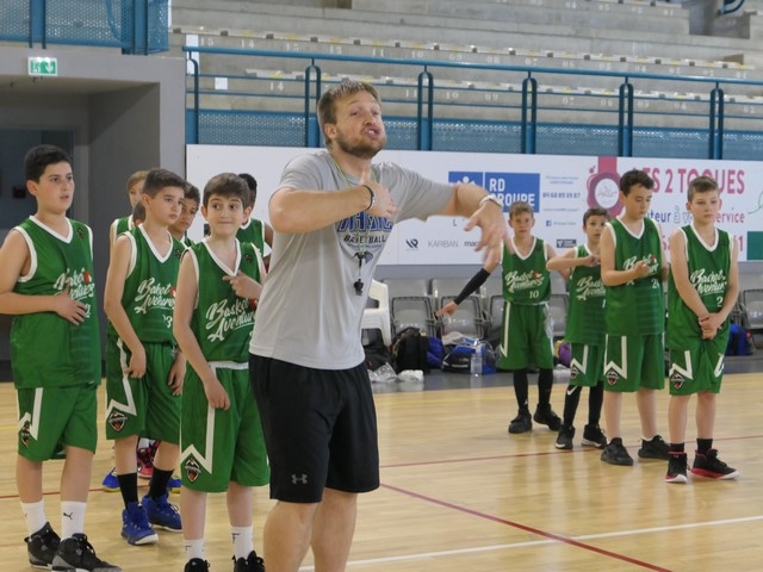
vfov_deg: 18.9
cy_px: 286
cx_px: 382
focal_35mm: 78
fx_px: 1719
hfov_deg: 25.0
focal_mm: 26.4
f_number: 2.8
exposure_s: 1/200
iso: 1600
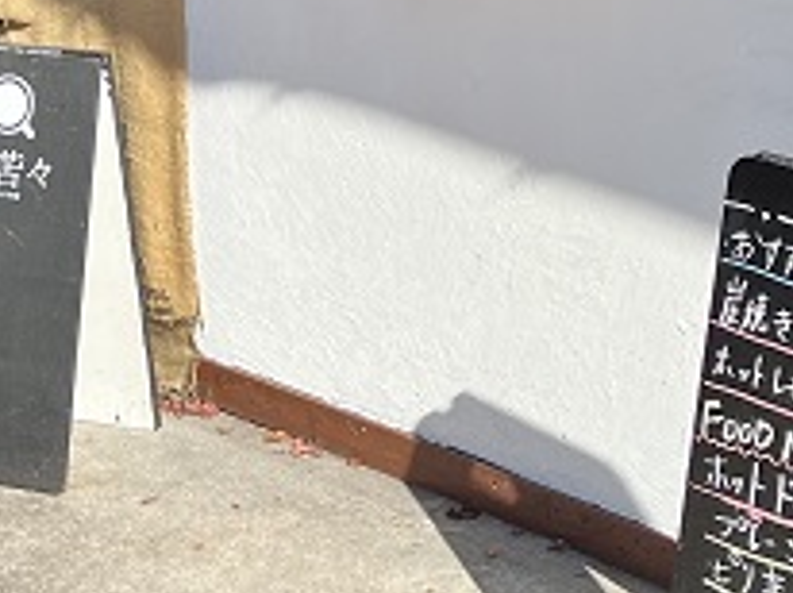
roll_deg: -0.4
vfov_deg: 13.8
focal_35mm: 103
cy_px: -179
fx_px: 2357
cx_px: 579
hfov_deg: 19.0
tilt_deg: -8.1
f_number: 1.5
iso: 50
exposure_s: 1/1751
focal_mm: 5.7
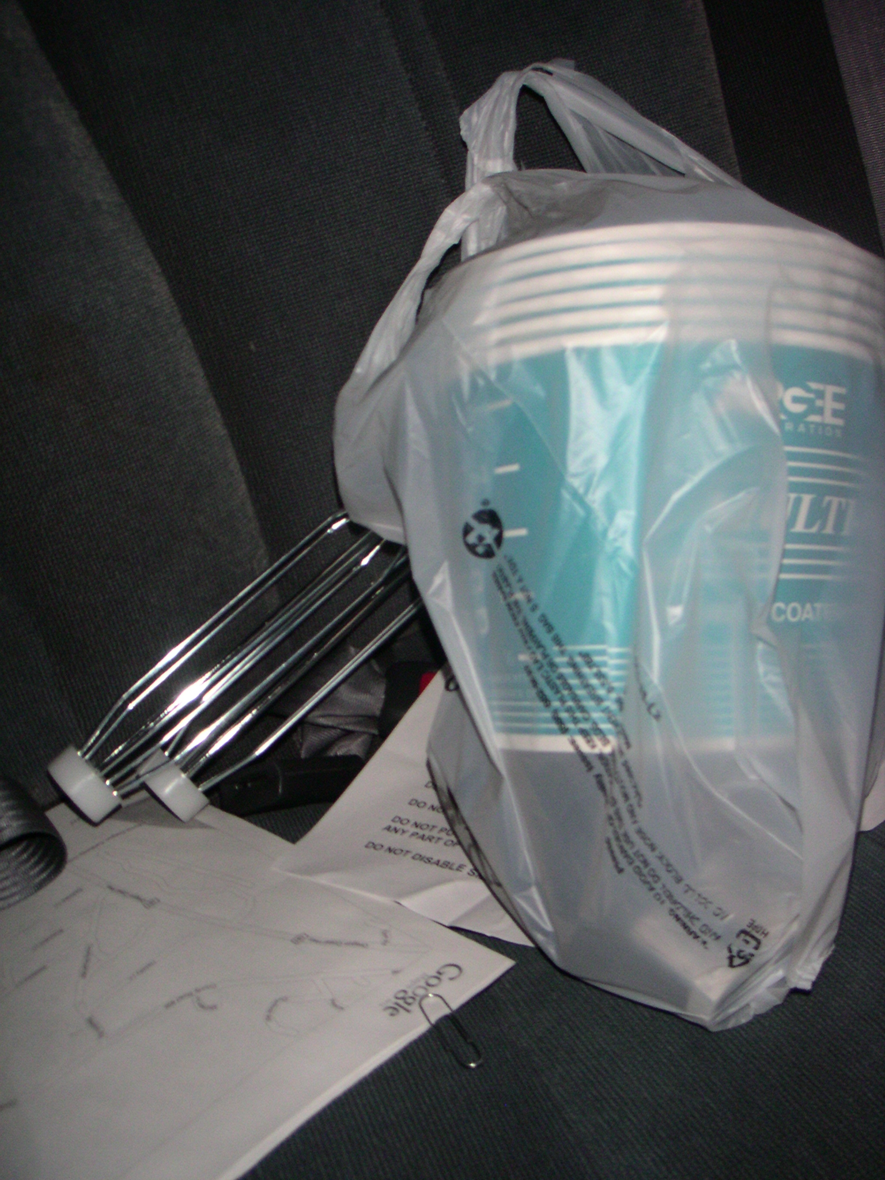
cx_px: 442
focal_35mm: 38
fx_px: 1295
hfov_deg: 37.7
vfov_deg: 49.0
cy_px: 590
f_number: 2.8
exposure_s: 1/50
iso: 160
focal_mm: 6
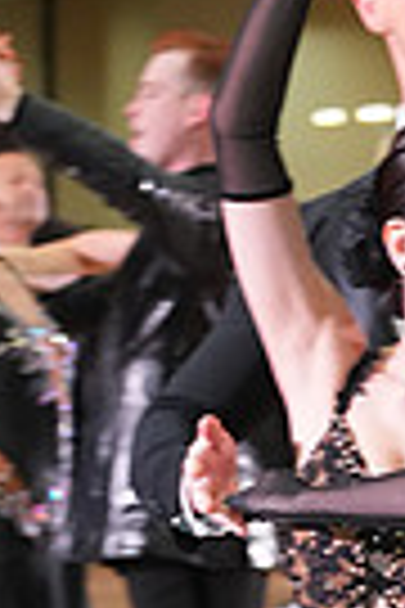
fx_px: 6598
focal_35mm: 391
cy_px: 811
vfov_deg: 5.2
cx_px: 403
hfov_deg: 3.5
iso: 3200
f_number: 4.5
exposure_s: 1/200
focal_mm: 91
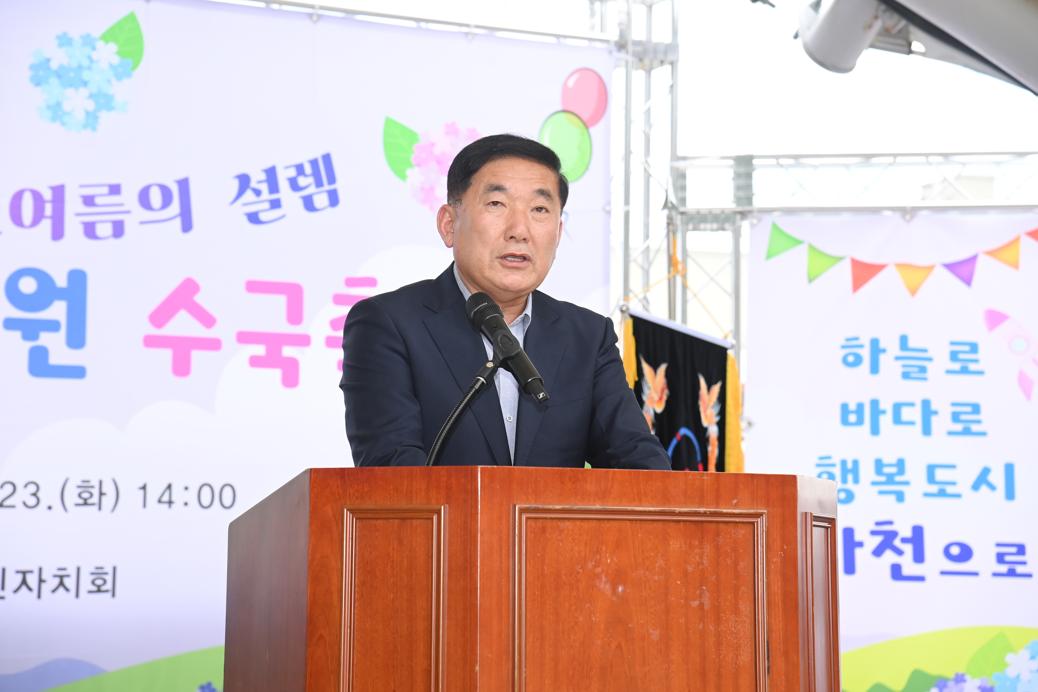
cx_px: 519
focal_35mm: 98
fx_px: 2825
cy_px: 346
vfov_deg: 14.0
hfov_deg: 20.8
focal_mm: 98
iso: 400
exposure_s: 1/250
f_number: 6.3
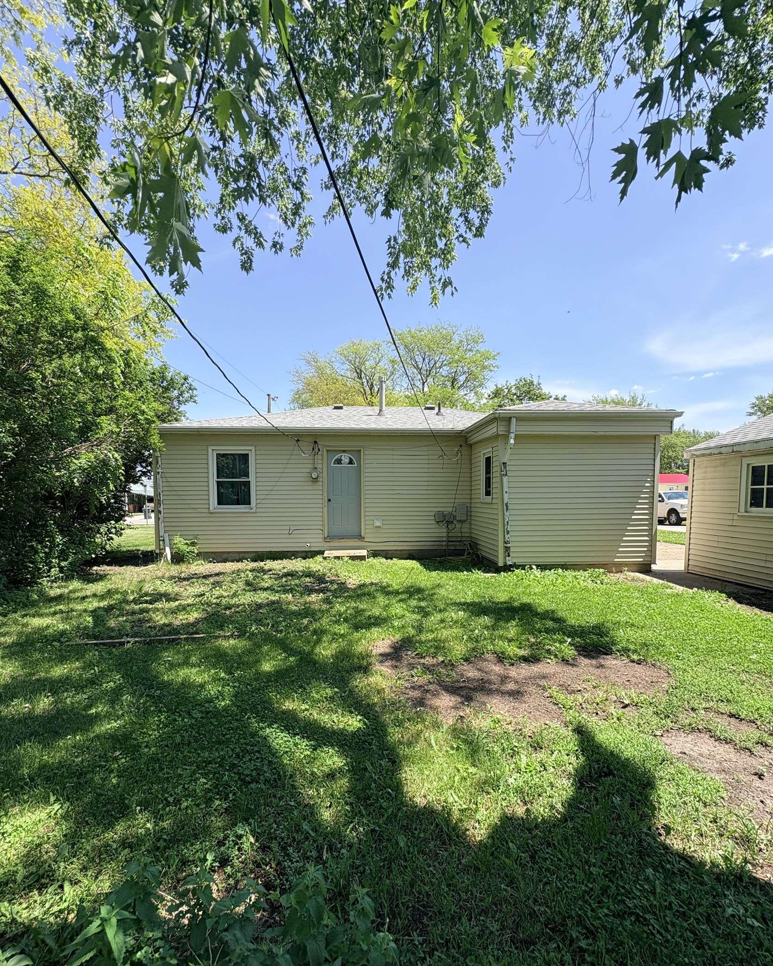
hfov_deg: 84.0
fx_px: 429
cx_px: 384
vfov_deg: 96.6
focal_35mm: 15
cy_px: 521
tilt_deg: -1.7
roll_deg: -0.1
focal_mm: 2.22
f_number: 2.2
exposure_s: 1/849
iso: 40
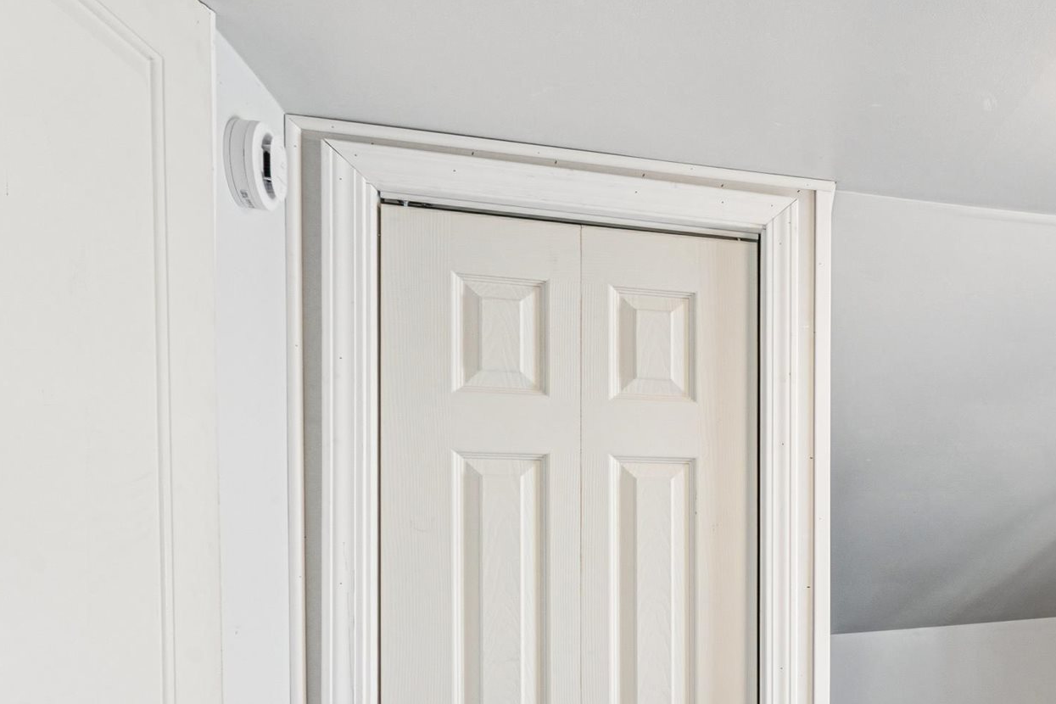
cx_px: 1184
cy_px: 528
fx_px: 1085
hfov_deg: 40.8
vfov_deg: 35.2
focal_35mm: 37
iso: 400
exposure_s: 1/3.33
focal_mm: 15
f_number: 13
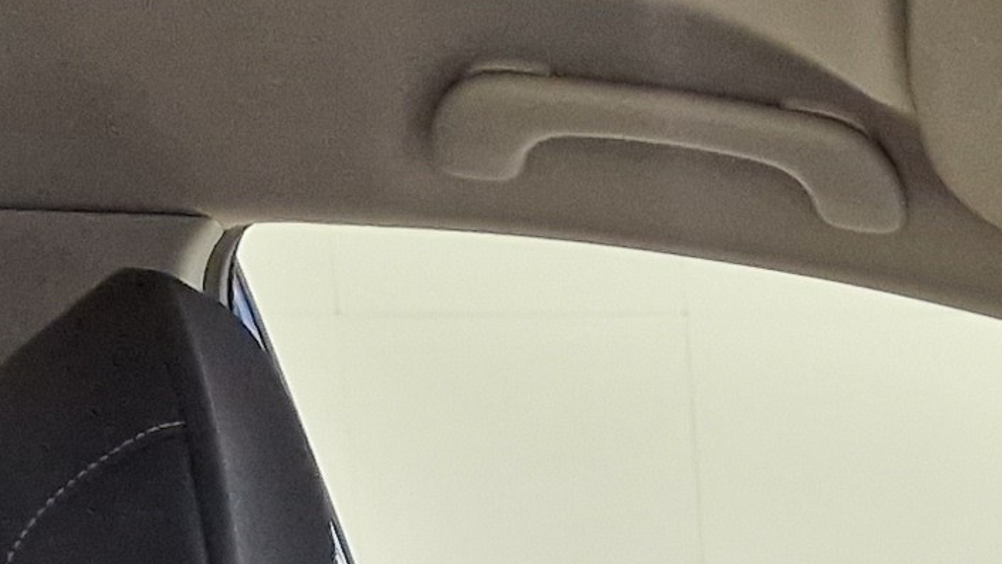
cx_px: 1408
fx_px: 3773
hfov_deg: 14.3
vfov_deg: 6.9
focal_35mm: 142
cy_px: 2111
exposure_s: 1/100
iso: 500
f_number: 1.8
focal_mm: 5.4
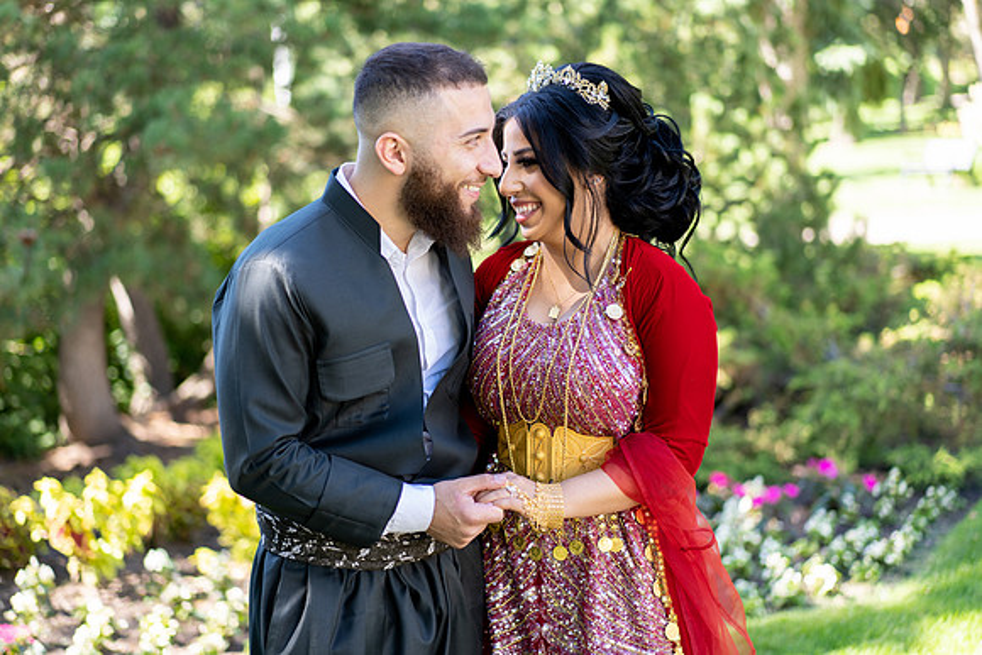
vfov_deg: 24.6
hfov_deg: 36.2
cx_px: 491
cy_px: 328
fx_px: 1501
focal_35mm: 55
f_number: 1.8
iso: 100
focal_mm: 55
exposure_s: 1/250
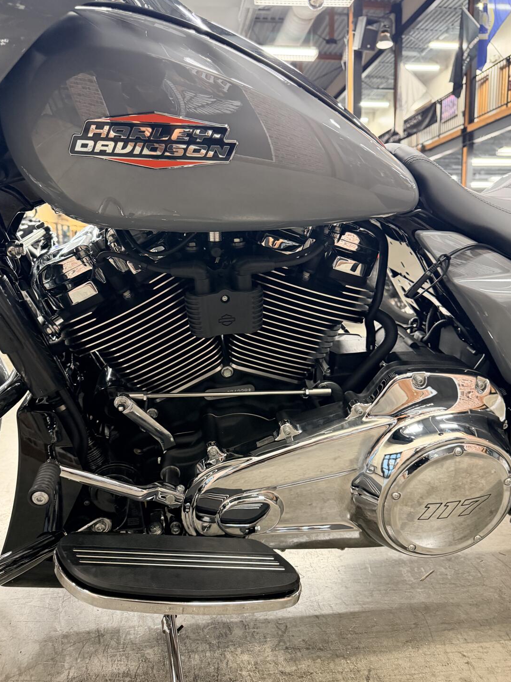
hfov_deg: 54.9
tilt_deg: -9.0
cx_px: 249
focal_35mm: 25
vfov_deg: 69.4
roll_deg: +0.1
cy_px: 334
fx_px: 492
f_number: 1.78
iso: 640
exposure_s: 1/60
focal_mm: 6.76
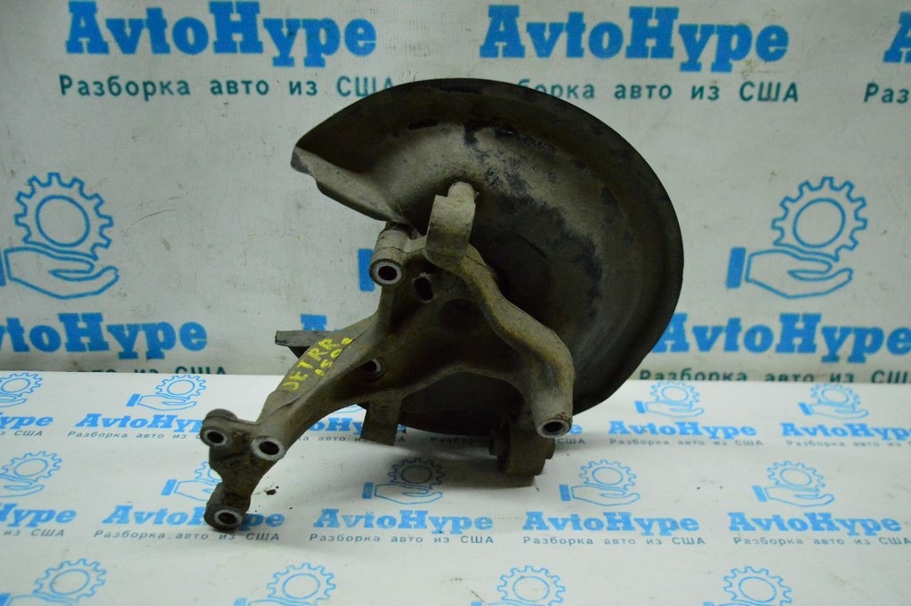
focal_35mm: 34
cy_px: 303
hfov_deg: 55.1
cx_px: 456
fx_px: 872
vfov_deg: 38.3
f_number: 4
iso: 6400
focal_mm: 23
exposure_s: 1/1000
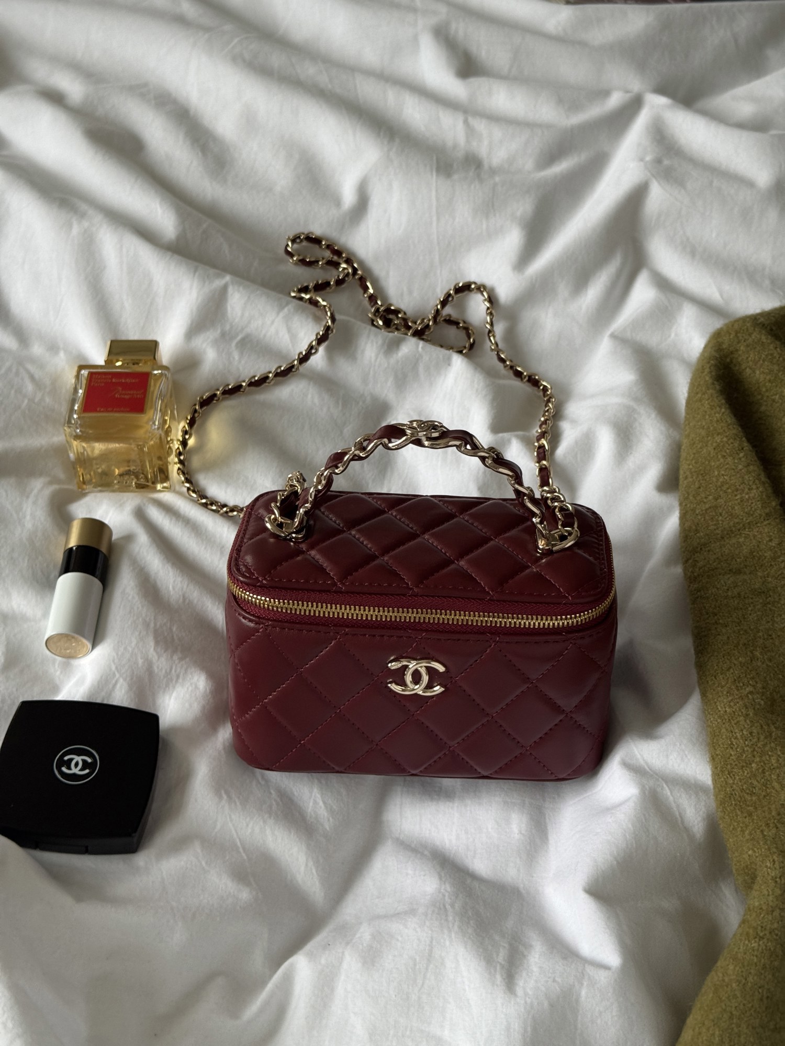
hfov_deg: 30.3
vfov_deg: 39.7
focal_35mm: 48
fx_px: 1451
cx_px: 392
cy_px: 523
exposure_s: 1/60
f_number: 1.78
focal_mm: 6.76
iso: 200
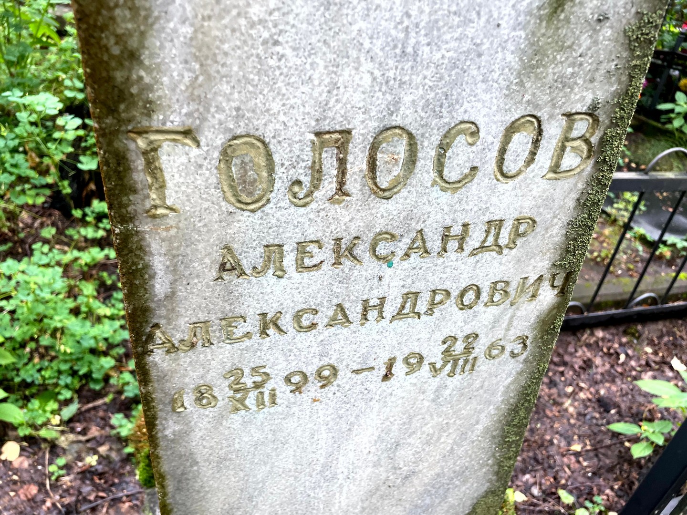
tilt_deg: -34.0
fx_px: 516
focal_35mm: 26
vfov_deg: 53.1
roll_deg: -6.0
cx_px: 344
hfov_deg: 67.3
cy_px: 258
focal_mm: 4.2
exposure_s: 1/121
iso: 80
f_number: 1.6
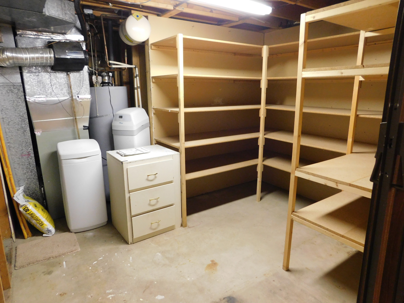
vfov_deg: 58.9
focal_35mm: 23
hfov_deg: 73.9
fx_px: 268
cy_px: 152
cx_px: 202
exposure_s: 1/20
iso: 400
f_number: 3
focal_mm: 4
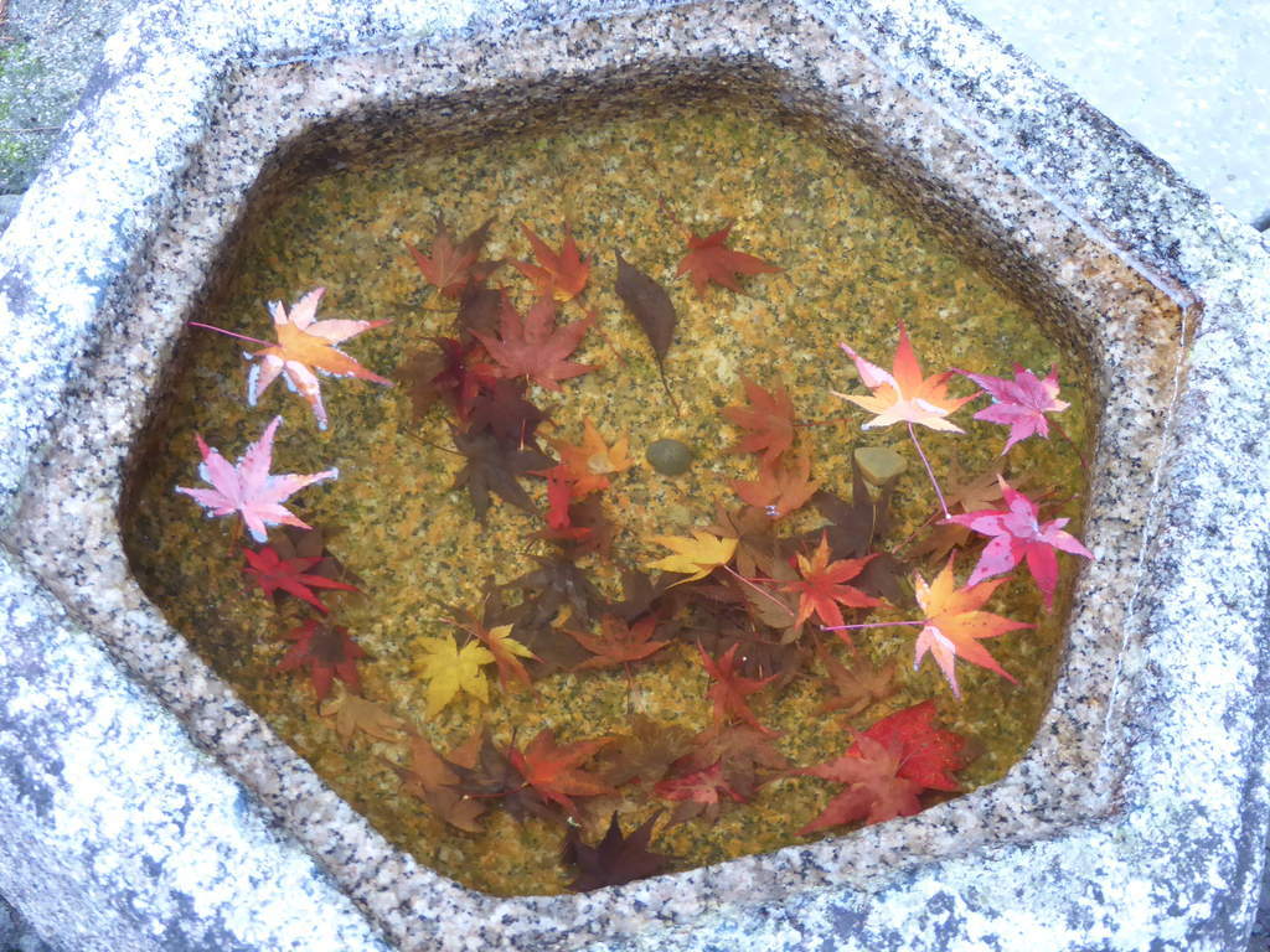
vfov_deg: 22.6
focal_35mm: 65
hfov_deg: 29.8
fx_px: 2385
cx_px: 635
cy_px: 476
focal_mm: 10.9
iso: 400
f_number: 4.3
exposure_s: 1/60
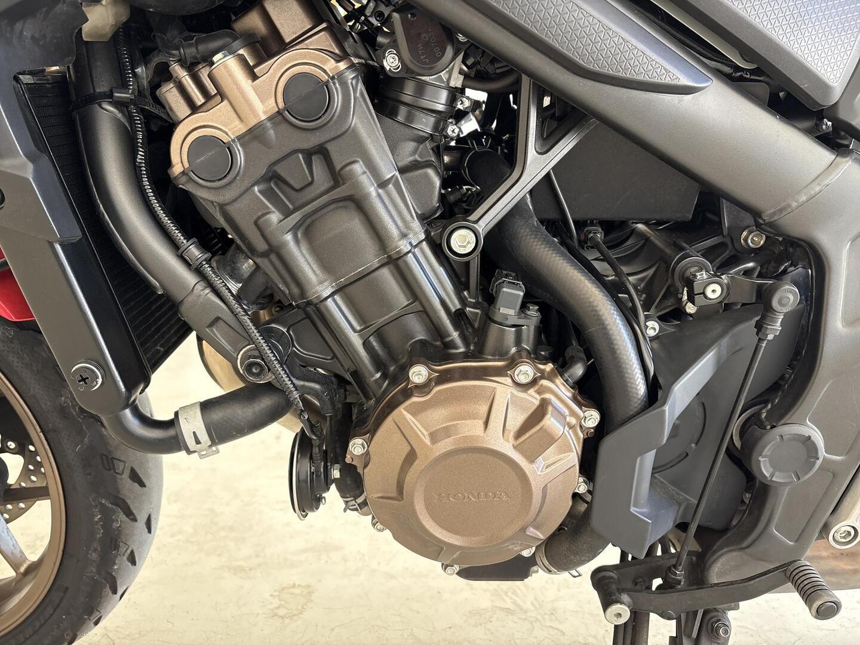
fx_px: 646
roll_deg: -0.4
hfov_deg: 67.3
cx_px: 430
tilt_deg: -9.5
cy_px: 322
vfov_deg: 53.1
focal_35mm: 26
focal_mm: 5.96
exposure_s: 1/69
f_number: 1.6
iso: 125
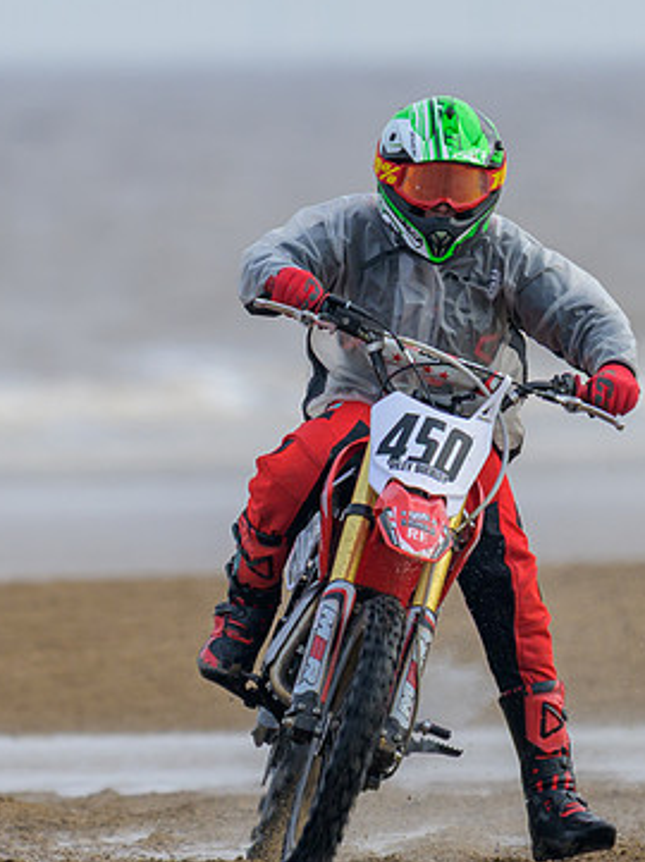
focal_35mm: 1839
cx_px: 363
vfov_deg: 1.1
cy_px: 528
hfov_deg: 0.8
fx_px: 45769
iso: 250
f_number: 6.3
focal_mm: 600
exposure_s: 1/500
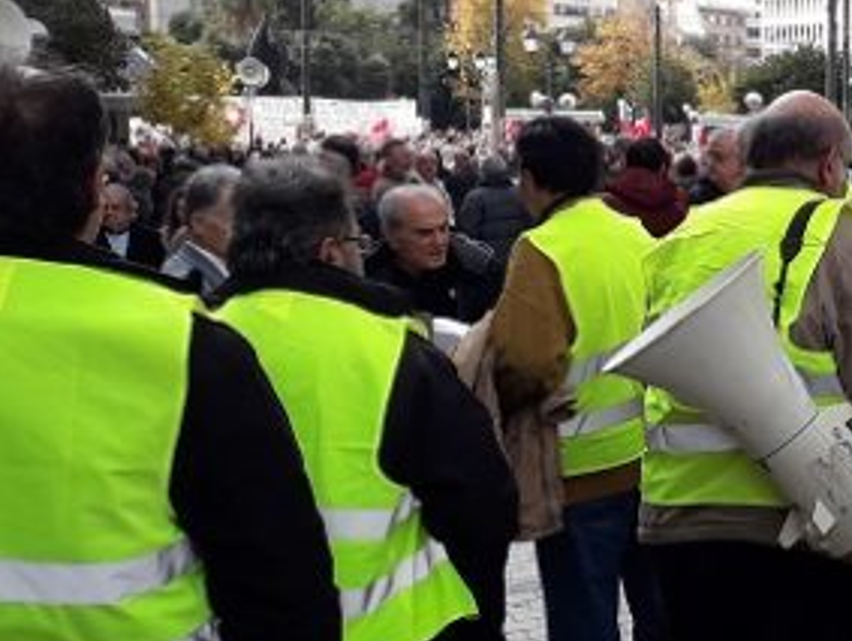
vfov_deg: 23.7
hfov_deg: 28.6
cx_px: 906
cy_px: 250
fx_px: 1528
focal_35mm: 62
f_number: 1.9
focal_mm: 3.6
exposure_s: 1/671
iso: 40
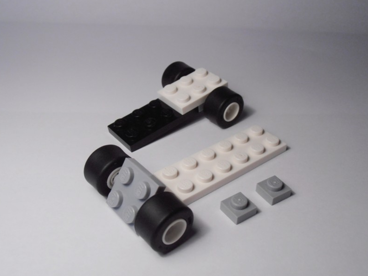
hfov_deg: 44.8
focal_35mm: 42
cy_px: 138
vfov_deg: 34.4
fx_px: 447
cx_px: 187
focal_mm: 6.61
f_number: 3.9
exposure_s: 1/160
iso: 80
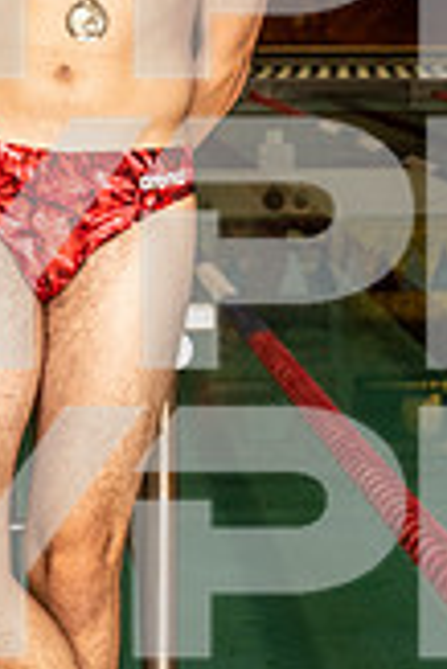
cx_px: 94
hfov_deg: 10.8
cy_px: 246
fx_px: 2360
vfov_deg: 16.1
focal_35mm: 127
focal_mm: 46
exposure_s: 1/400
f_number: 6.3
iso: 1000
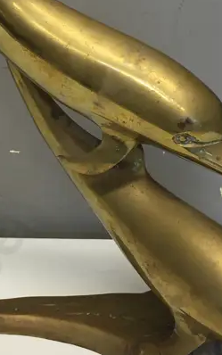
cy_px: 95
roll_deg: -0.2
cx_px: 112
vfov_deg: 25.9
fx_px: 764
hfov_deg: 16.5
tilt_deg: -20.1
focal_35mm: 79
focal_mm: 4.15
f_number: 2.2
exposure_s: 1/33
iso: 32
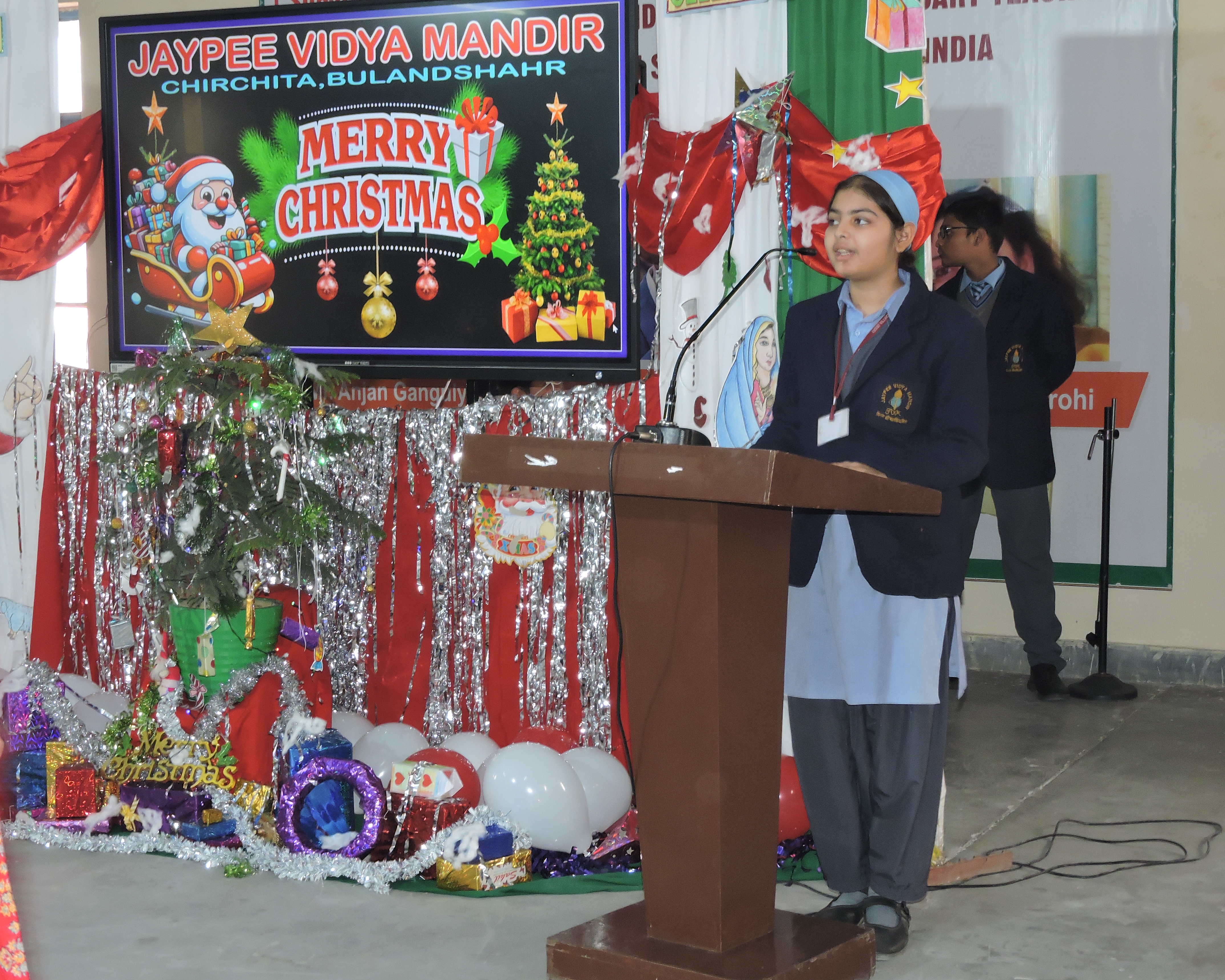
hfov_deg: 30.0
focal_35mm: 63
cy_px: 489
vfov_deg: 24.2
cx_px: 617
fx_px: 2284
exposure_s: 1/30
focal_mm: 10.7
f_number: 4.2
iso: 450
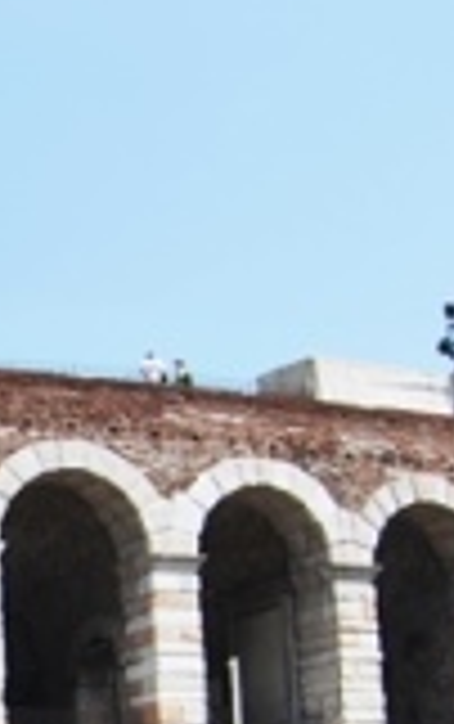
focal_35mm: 85
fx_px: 1678
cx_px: -360
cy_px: 749
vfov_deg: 23.2
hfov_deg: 13.8
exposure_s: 1/250
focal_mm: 14
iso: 100
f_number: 8
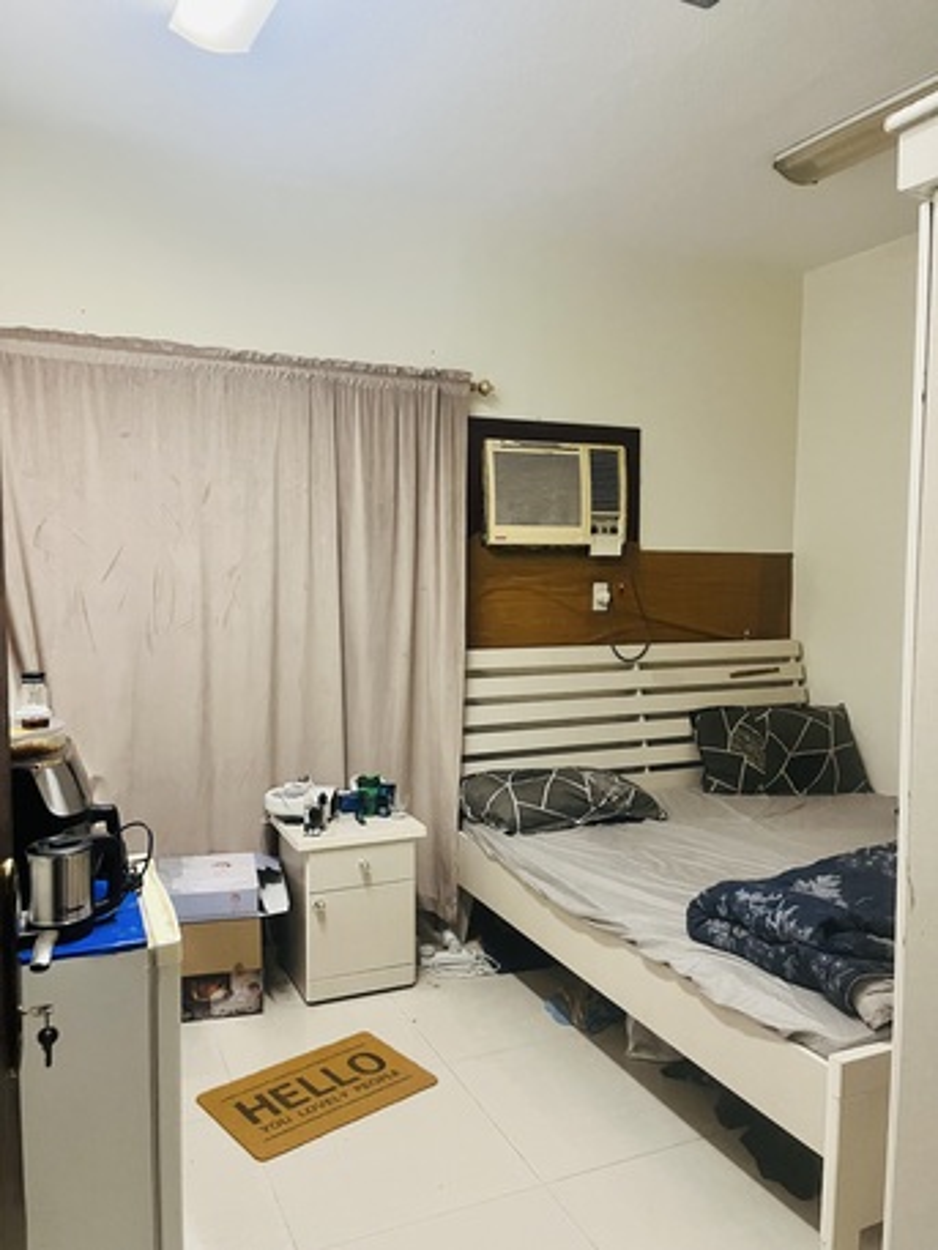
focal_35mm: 26
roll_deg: +0.7
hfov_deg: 53.1
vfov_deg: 67.3
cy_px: 625
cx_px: 469
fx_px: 939
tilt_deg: -4.5
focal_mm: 5.1
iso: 500
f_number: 1.6
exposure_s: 1/60
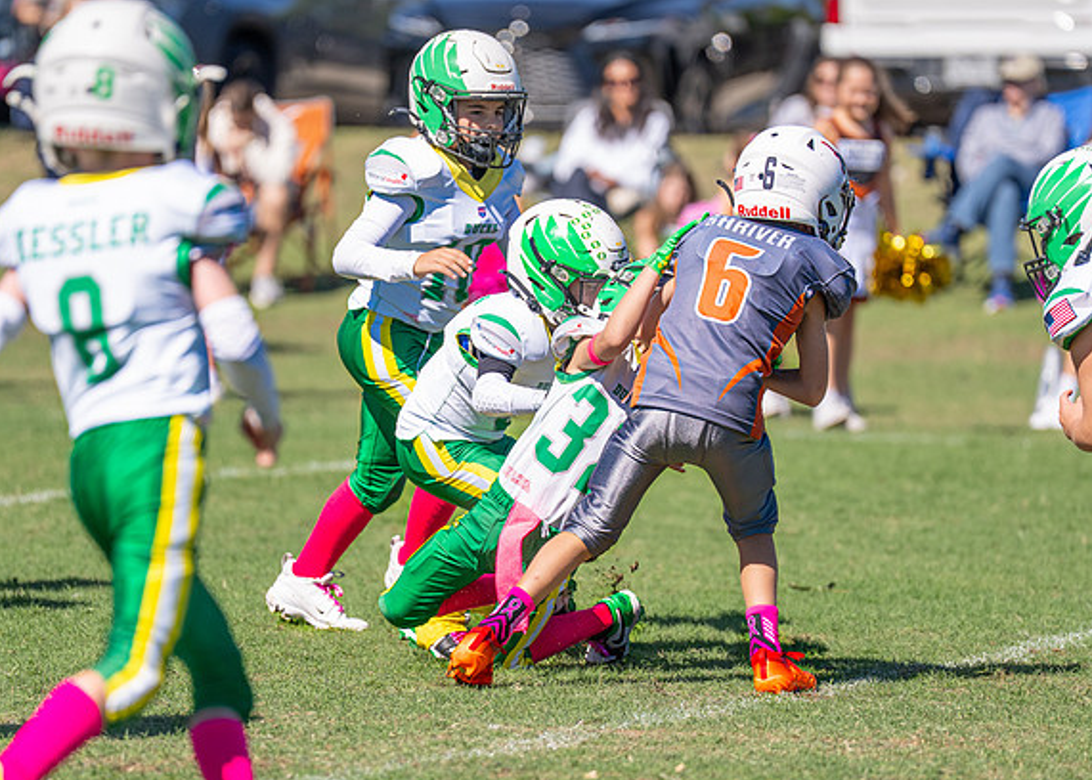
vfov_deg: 4.5
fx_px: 9864
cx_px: 505
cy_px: 400
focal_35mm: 318
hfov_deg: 6.3
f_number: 2.8
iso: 160
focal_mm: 200
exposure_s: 1/3200
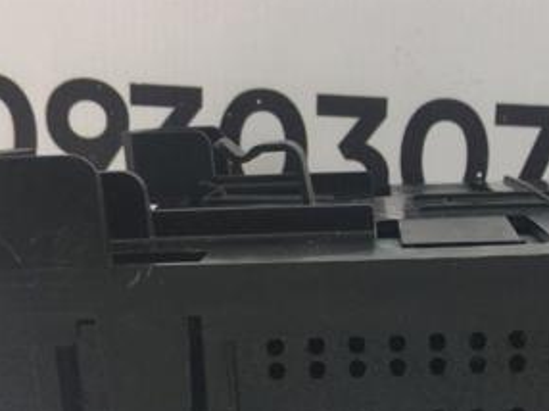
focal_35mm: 65
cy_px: 392
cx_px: 426
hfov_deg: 29.3
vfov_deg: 21.9
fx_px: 1030
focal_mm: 4.15
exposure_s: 1/50
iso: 32
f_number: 2.2
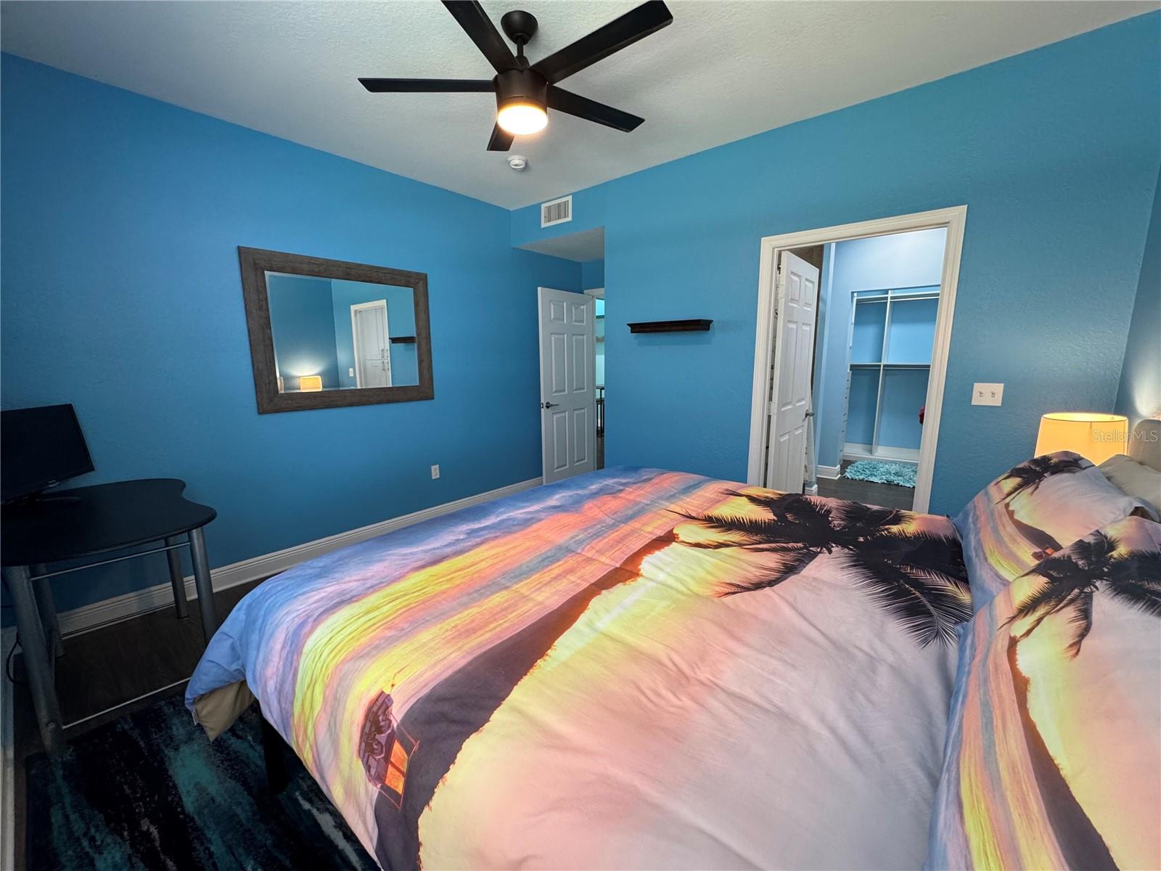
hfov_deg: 102.1
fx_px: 470
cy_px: 436
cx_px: 580
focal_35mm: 14
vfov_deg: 85.7
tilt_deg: -9.6
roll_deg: +0.6
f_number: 2.2
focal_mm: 2.22
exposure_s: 1/120
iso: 250
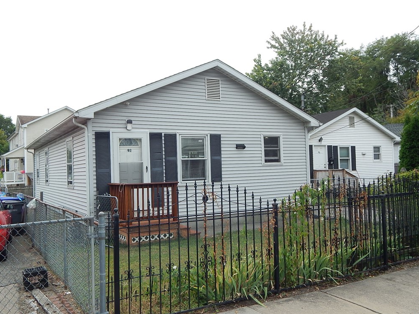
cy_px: 154
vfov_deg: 44.2
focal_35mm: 32
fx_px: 387
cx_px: 207
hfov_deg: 56.8
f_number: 3.2
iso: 125
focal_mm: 5.6
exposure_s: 1/640
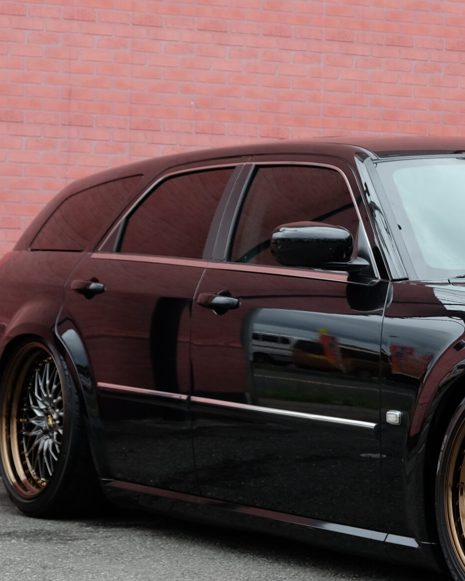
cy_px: 367
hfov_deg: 11.1
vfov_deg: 14.0
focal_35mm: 137
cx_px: 560
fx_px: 2357
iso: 400
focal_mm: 44.4
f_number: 5.6
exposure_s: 1/340
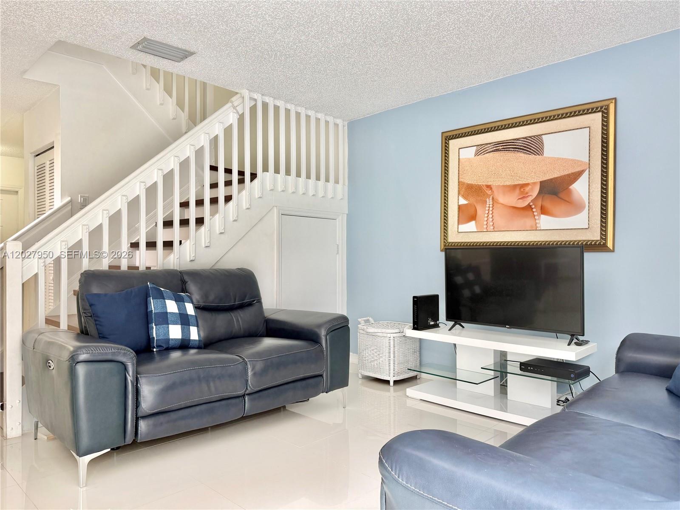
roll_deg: +0.4
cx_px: 340
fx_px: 471
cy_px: 255
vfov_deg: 56.8
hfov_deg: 71.6
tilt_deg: -0.5
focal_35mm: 24
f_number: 1.78
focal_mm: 6.76
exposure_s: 1/120
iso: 125
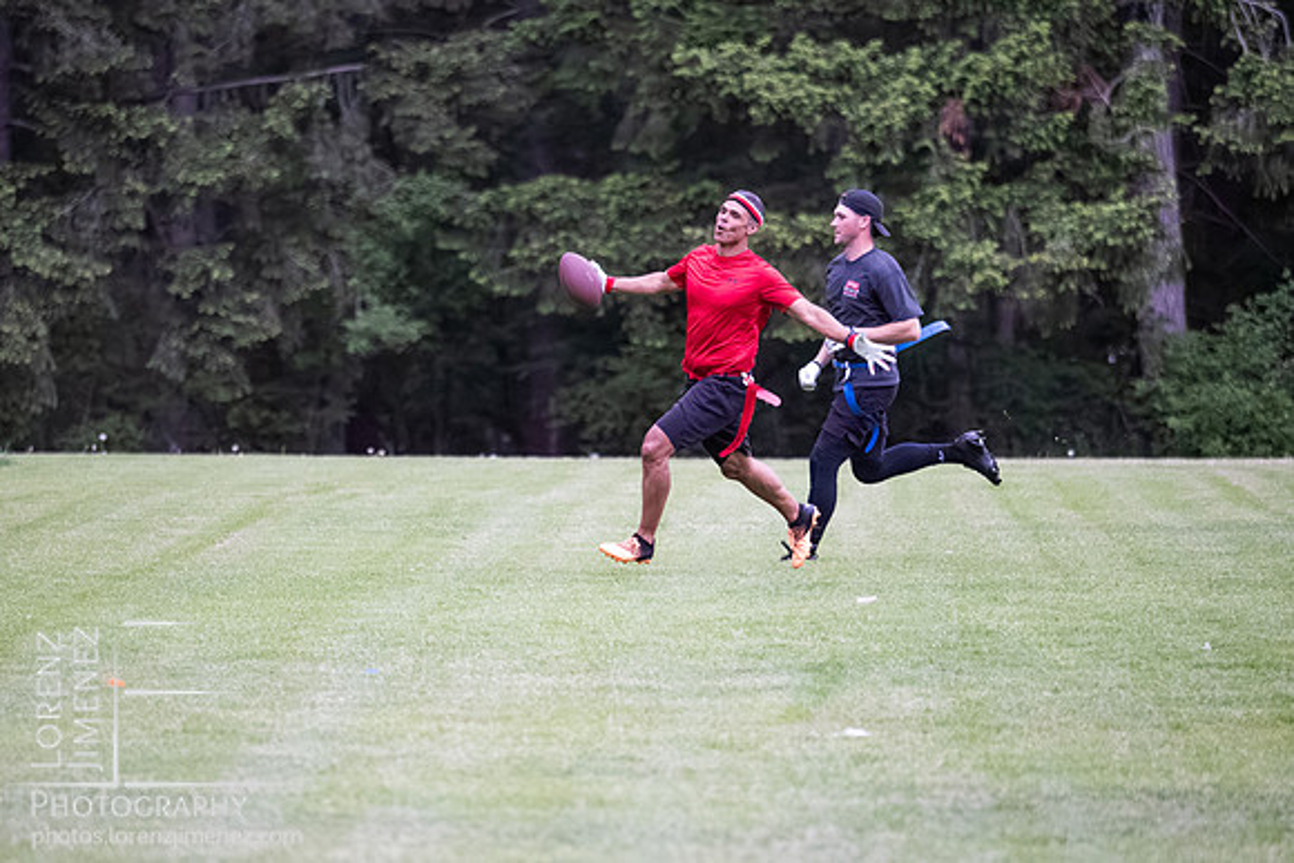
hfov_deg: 6.4
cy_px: 472
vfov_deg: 4.3
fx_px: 11517
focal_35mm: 320
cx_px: 645
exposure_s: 1/1250
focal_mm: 150
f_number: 2.8
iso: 6400
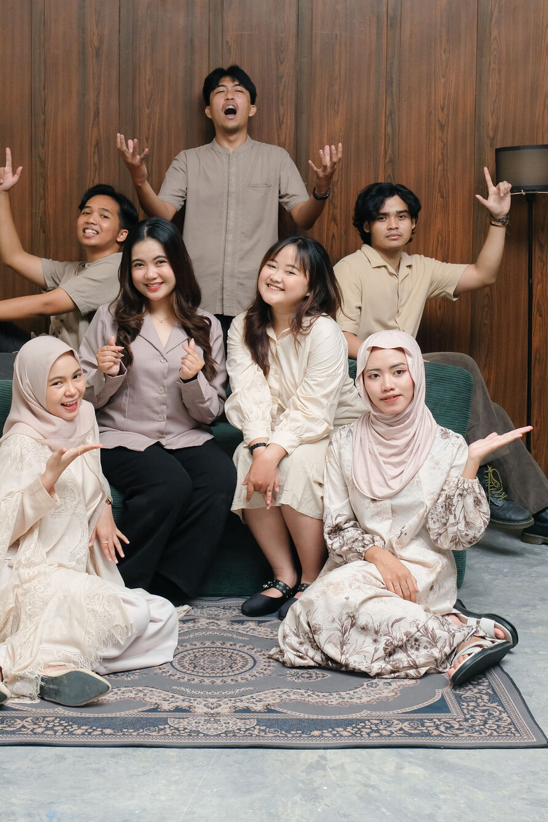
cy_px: 330
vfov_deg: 40.2
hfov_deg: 27.5
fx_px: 1119
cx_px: 222
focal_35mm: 49
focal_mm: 22.8
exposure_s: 1/125
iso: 800
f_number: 5
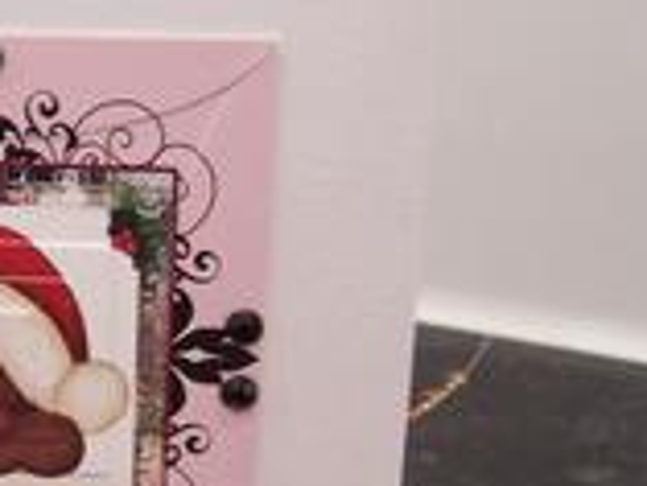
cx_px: -29
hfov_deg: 17.5
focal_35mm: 109
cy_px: 354
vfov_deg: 13.6
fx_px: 2039
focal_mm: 6.3
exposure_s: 1/8
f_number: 2.8
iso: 140
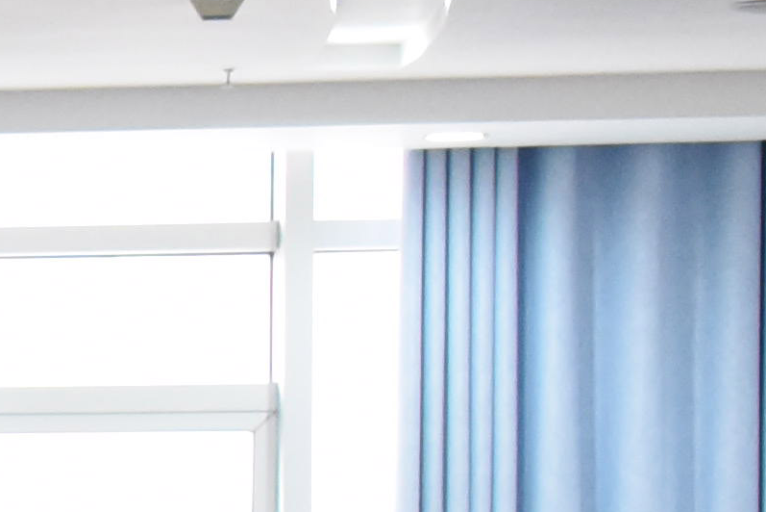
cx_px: -2057
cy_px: 648
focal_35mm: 287
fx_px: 6109
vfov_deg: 4.8
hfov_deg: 6.2
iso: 5000
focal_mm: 38
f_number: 5.6
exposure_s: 1/125
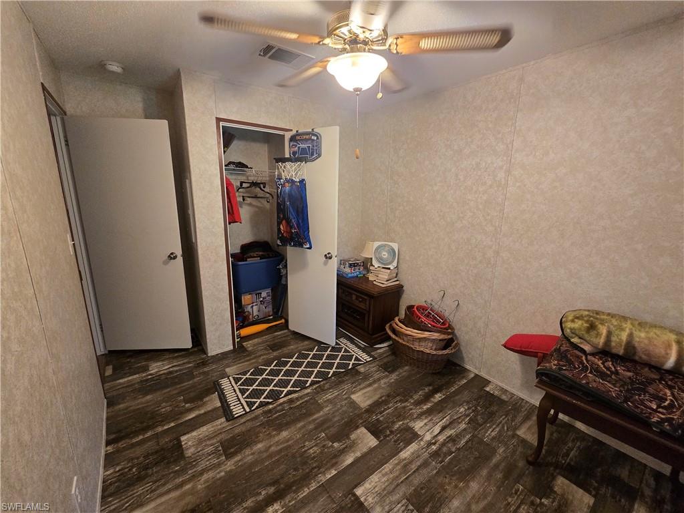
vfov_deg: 89.9
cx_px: 342
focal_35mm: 13
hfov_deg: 106.2
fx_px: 257
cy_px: 256
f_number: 2.2
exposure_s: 1/60
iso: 400
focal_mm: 2.2
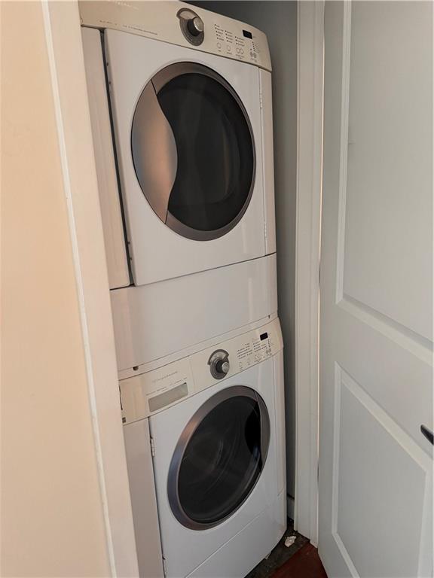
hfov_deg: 56.8
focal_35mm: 24
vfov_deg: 71.6
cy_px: 289
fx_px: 401
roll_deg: +2.9
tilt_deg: -12.5
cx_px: 217
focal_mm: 6.76
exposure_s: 1/60
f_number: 1.78
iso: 800
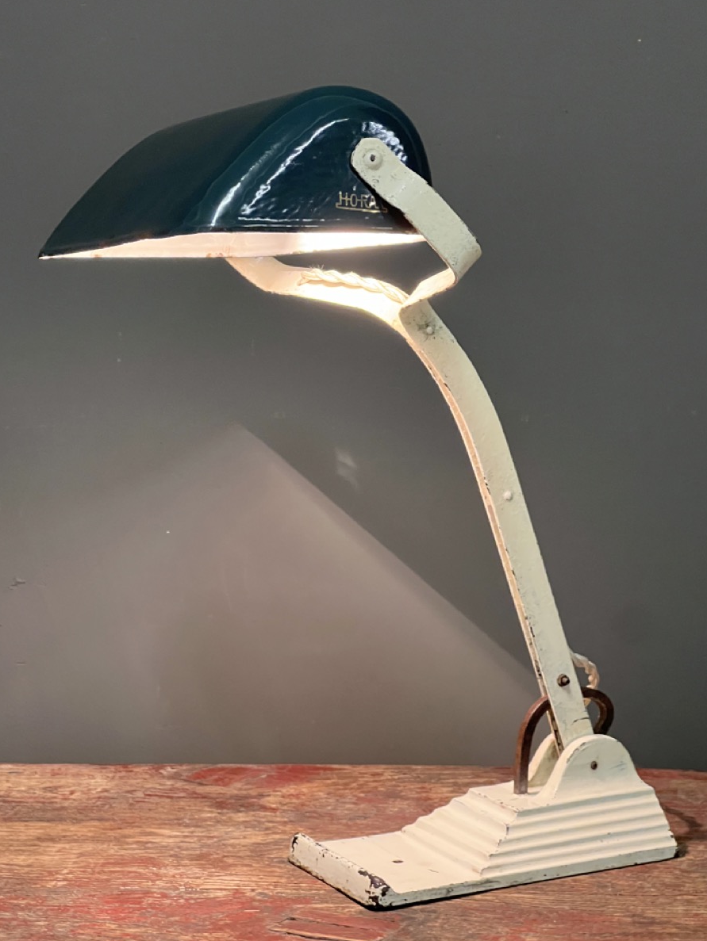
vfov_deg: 23.5
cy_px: 451
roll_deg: -0.8
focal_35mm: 83
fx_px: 2259
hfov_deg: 17.8
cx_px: 338
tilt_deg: -5.4
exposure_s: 1/50
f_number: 2.8
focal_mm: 9
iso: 800
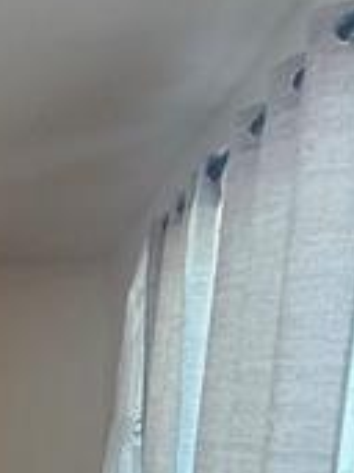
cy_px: 495
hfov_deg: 17.2
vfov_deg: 28.4
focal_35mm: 63
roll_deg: +0.3
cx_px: -346
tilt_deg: -5.9
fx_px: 860
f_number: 2.2
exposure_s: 1/120
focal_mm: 2.22
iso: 200
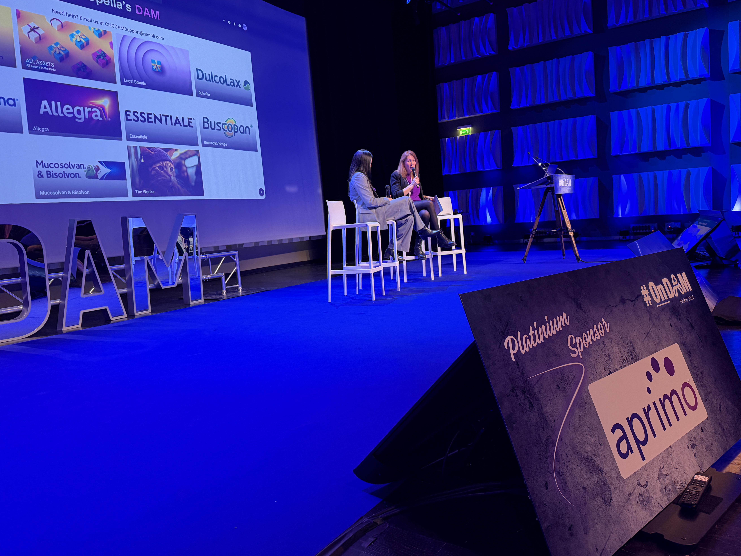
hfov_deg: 67.3
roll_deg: +4.5
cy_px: 264
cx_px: 364
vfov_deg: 53.0
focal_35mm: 26
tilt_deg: -4.7
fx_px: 557
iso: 320
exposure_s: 1/50
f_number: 1.78
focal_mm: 6.76
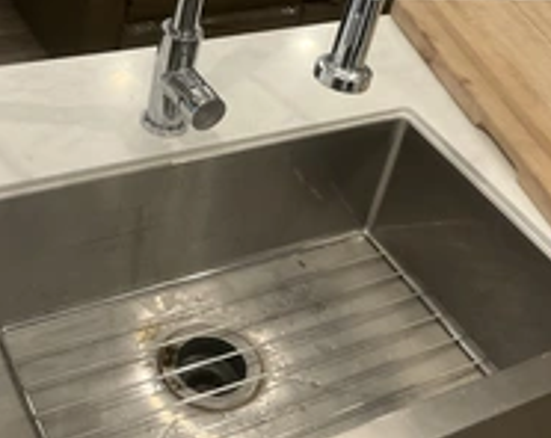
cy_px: 89
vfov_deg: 24.5
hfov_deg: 31.0
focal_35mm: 61
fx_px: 993
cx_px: 234
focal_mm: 3
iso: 320
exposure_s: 1/45
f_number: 1.8
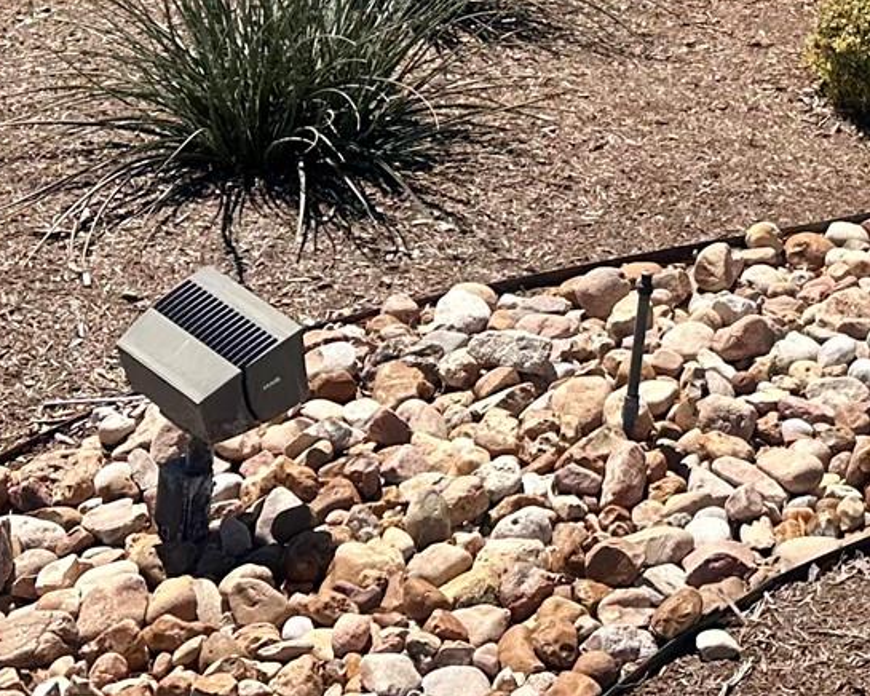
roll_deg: -0.8
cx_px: 999
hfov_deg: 20.5
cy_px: -425
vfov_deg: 15.7
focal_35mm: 88
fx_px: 2266
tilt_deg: -1.3
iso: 80
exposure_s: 1/3861
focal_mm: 6.86
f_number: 1.78
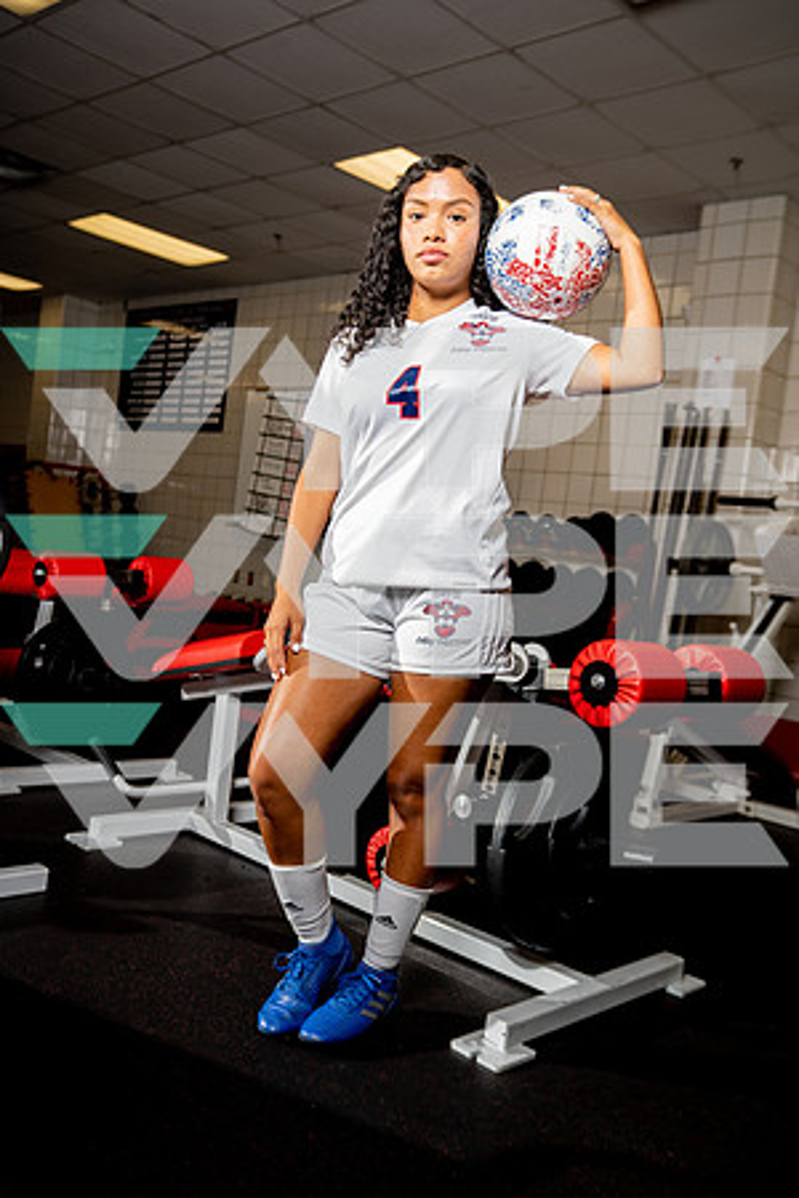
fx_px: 1065
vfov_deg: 58.7
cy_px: 599
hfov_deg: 41.1
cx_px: 400
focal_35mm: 32
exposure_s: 1/250
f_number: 4
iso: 320
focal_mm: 32
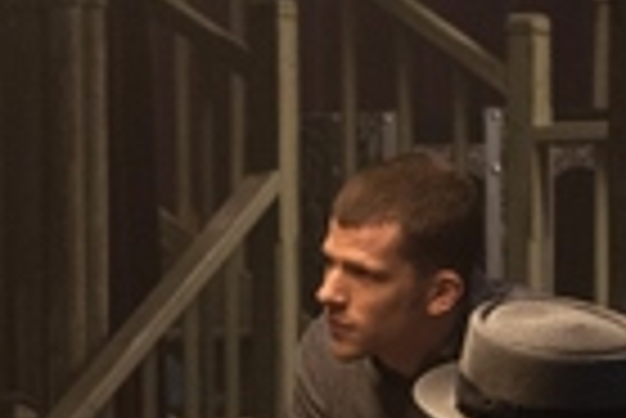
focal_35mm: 277
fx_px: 4822
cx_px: 45
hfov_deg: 7.4
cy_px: 930
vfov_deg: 4.9
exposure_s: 1/100
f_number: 3.5
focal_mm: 55
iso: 1600
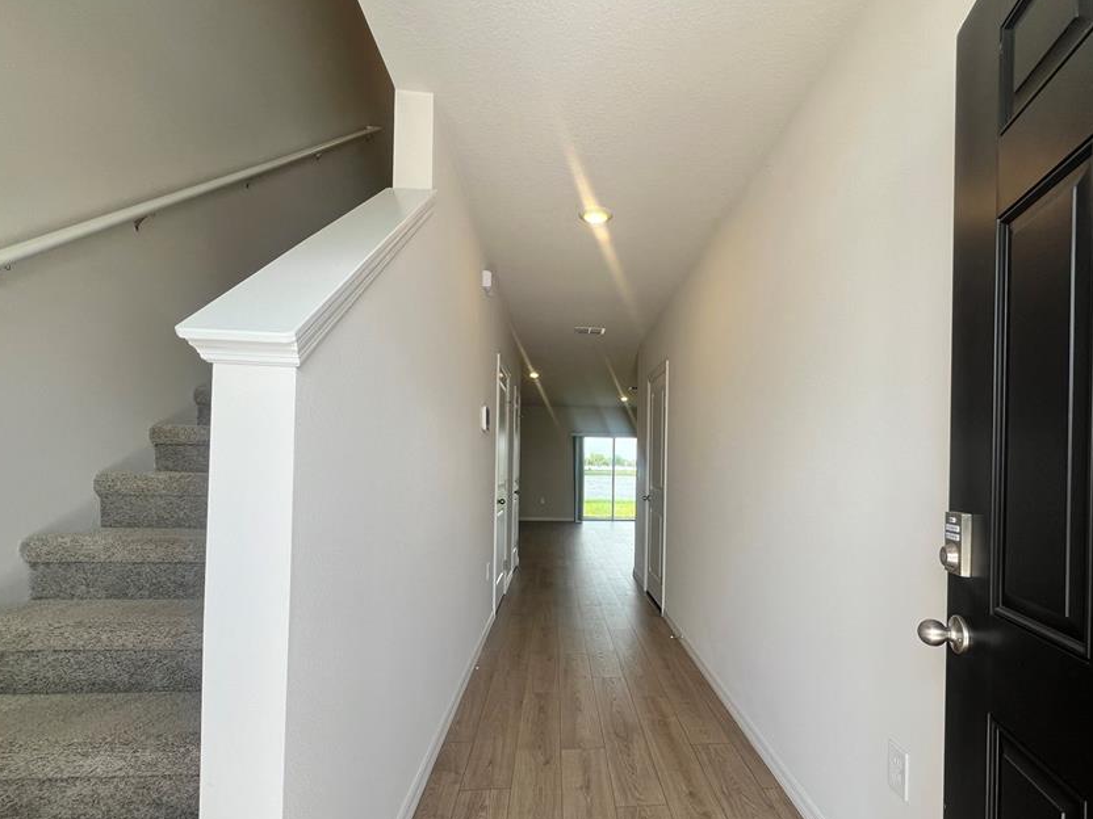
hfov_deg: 94.0
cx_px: 616
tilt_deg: -0.1
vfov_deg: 77.6
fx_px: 505
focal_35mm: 16
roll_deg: -0.8
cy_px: 470
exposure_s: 1/125
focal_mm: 1.57
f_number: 1.8
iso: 32
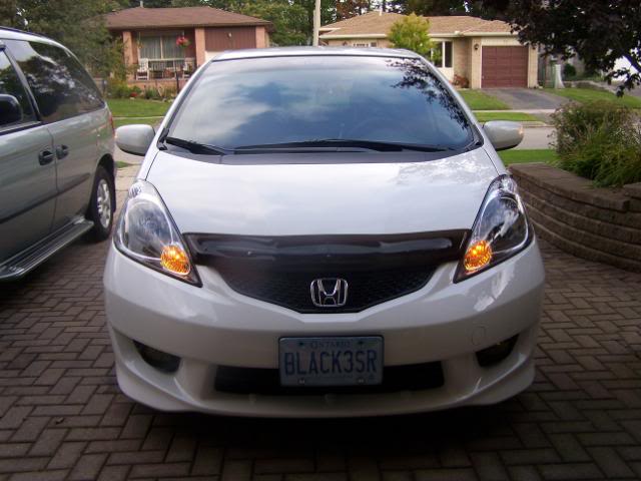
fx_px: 704
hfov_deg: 49.0
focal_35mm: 38
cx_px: 320
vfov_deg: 37.7
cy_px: 240
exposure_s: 1/250
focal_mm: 6.3
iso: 80
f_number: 2.8
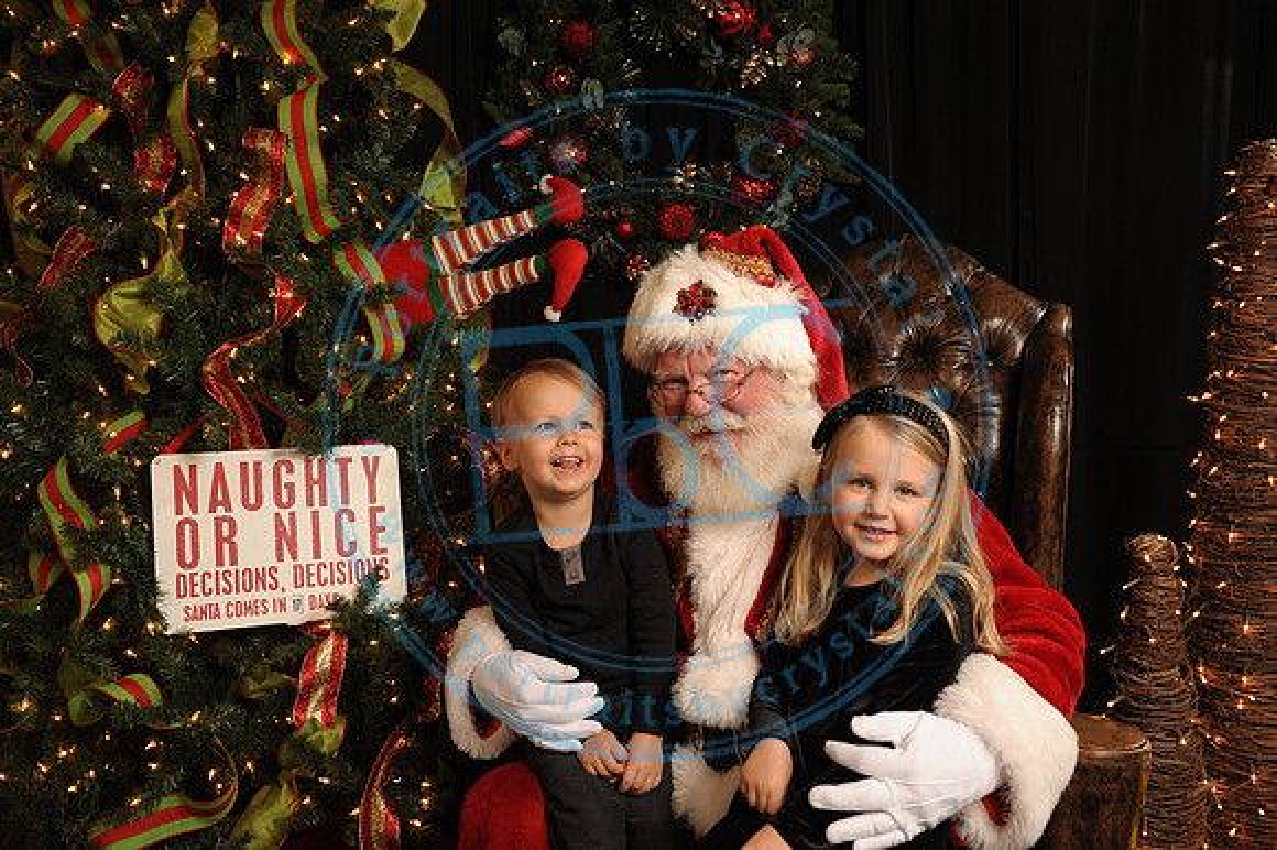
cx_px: 638
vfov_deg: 41.1
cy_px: 425
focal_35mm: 32
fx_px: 1134
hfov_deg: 58.7
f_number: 5
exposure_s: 1/125
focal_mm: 32
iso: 1000
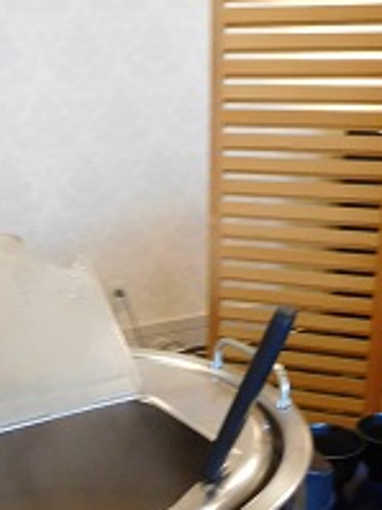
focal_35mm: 58
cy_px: 491
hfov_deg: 25.1
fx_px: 854
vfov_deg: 31.2
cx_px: 141
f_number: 3.4
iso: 400
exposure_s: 1/8
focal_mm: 4.5
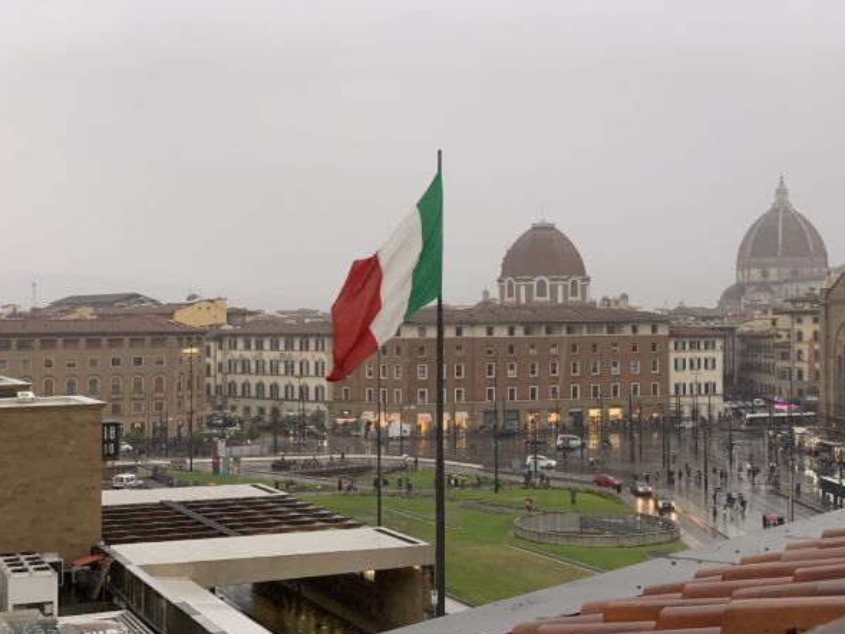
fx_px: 1294
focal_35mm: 53
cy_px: 321
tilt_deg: +2.7
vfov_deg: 27.5
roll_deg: +0.5
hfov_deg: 36.2
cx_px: 428
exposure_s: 1/122
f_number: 2.4
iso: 100
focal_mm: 6
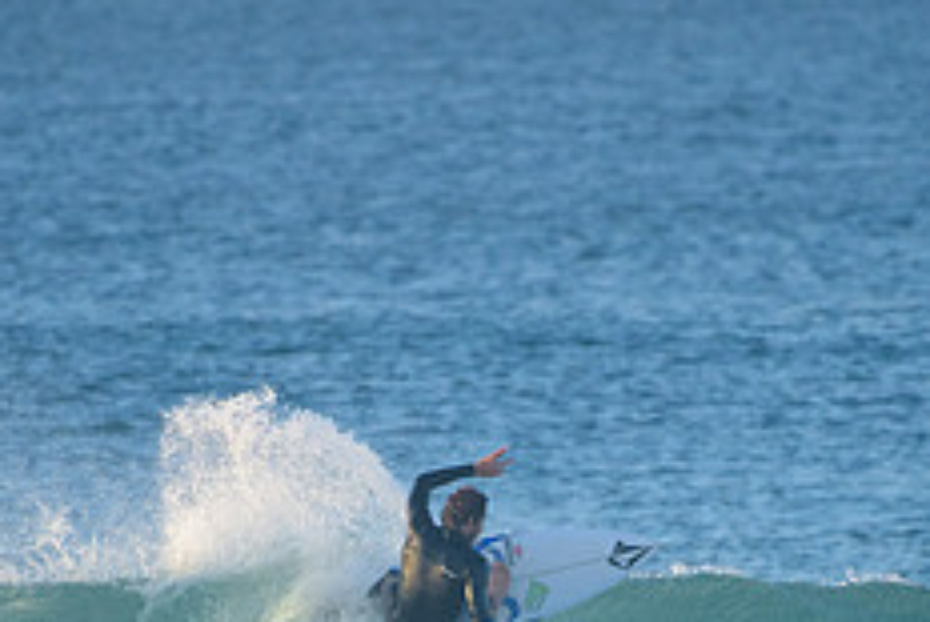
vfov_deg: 1.1
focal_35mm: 1252
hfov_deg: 1.6
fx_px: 32362
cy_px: 700
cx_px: 481
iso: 1000
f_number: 5.6
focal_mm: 500
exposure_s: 1/2000
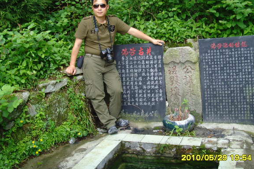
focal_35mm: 45
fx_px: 318
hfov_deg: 43.6
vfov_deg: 29.9
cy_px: 74
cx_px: 137
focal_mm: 6.6
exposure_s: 1/90
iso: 80
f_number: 3.5
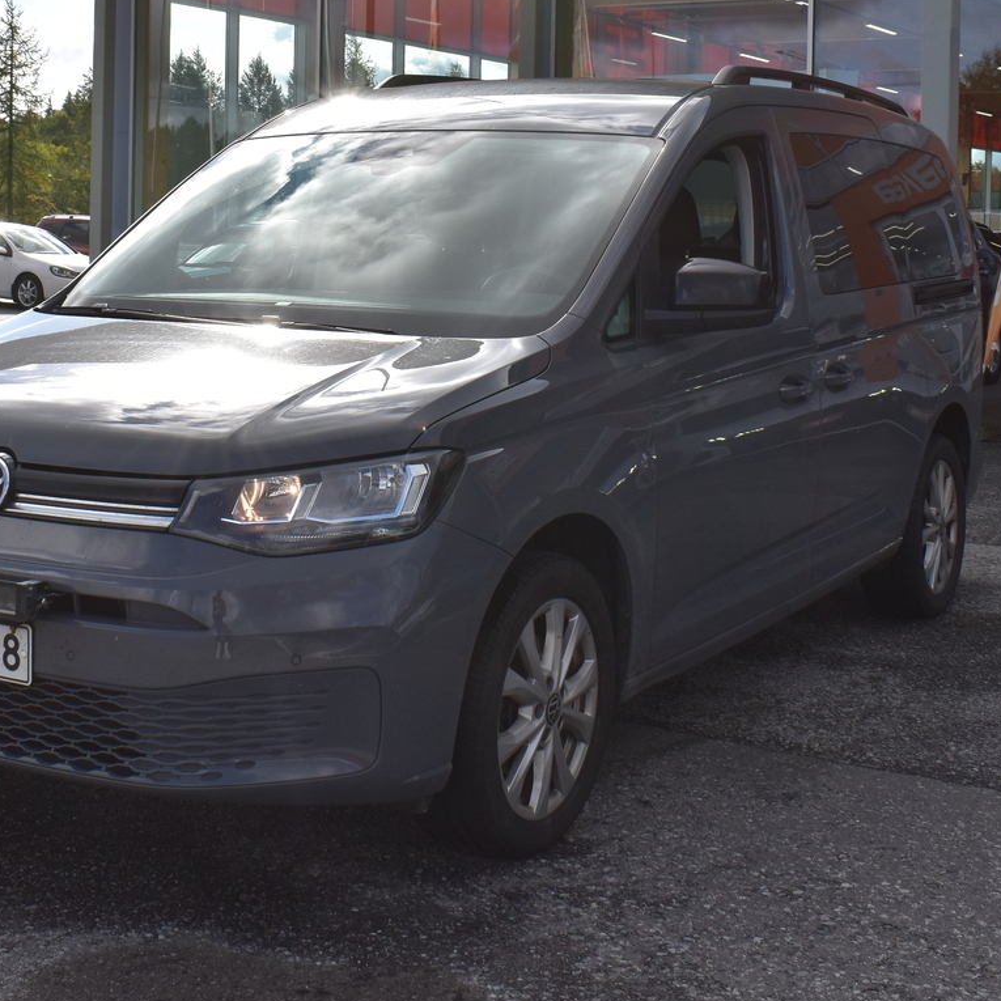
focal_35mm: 54
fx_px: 1767
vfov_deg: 31.3
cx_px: 382
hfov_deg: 31.5
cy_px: 302
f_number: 11
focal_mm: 20
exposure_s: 1/500
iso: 280
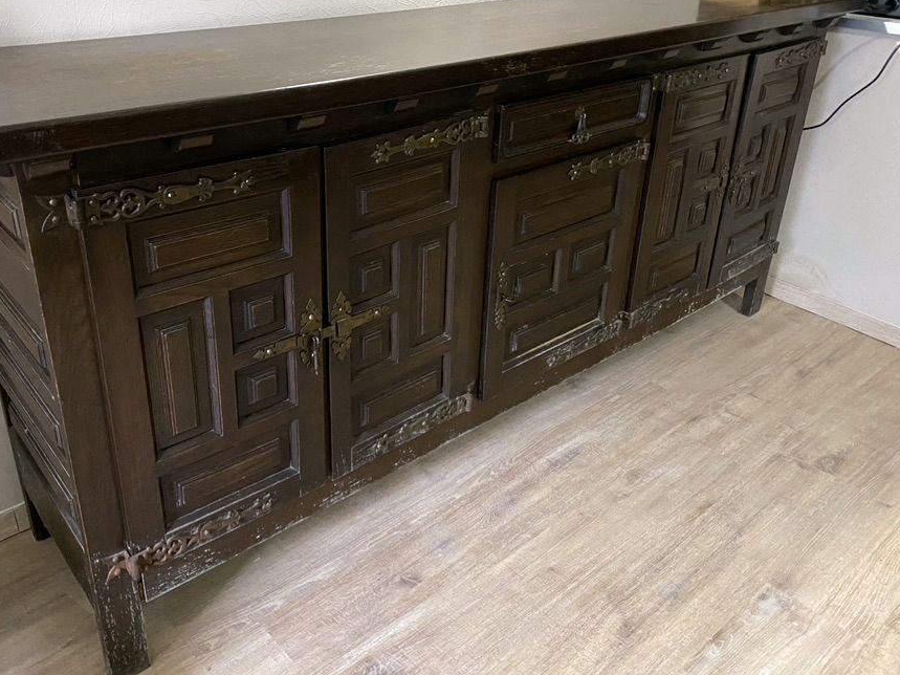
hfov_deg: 58.2
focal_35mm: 31
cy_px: 281
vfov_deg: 45.3
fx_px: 806
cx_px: 399
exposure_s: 1/30
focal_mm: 4.25
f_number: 1.8
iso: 800
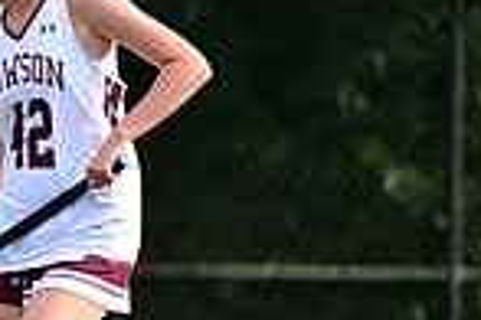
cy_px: 227
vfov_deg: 0.7
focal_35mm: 1969
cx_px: -337
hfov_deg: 1.0
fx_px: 26306
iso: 1100
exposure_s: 1/1600
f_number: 5.6
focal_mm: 500
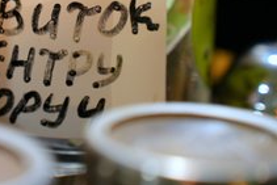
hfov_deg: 14.4
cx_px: 59
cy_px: 20
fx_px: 1093
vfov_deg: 9.6
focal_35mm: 142
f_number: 2.8
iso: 2000
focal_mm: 75
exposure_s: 1/80
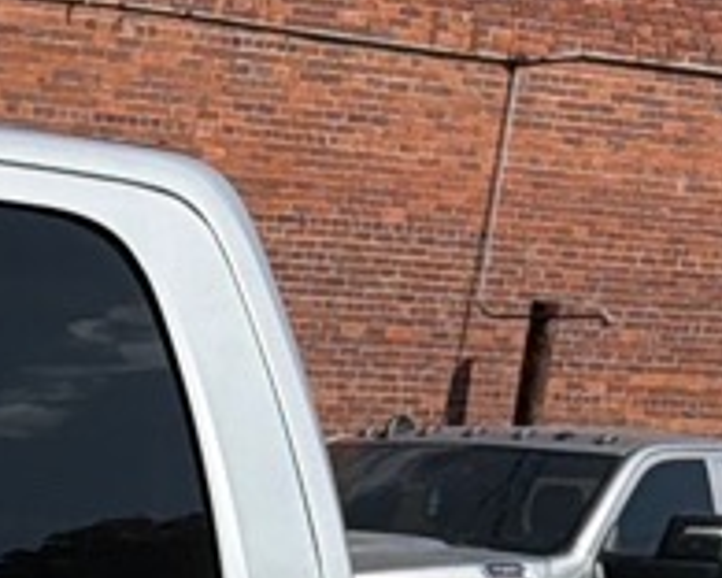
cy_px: 1449
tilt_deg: -13.6
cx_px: -1211
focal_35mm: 192
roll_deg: +0.7
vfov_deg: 7.5
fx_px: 4103
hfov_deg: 8.8
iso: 100
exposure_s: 1/10309
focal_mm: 6.76
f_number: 1.78
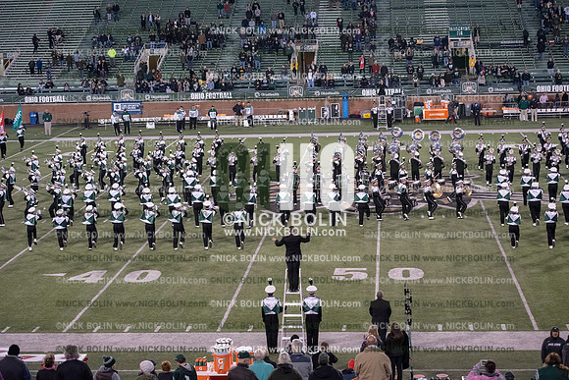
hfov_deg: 25.4
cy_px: 190
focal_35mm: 80
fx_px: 1265
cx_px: 284
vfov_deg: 17.1
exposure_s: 1/1250
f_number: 3.2
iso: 5000
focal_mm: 80
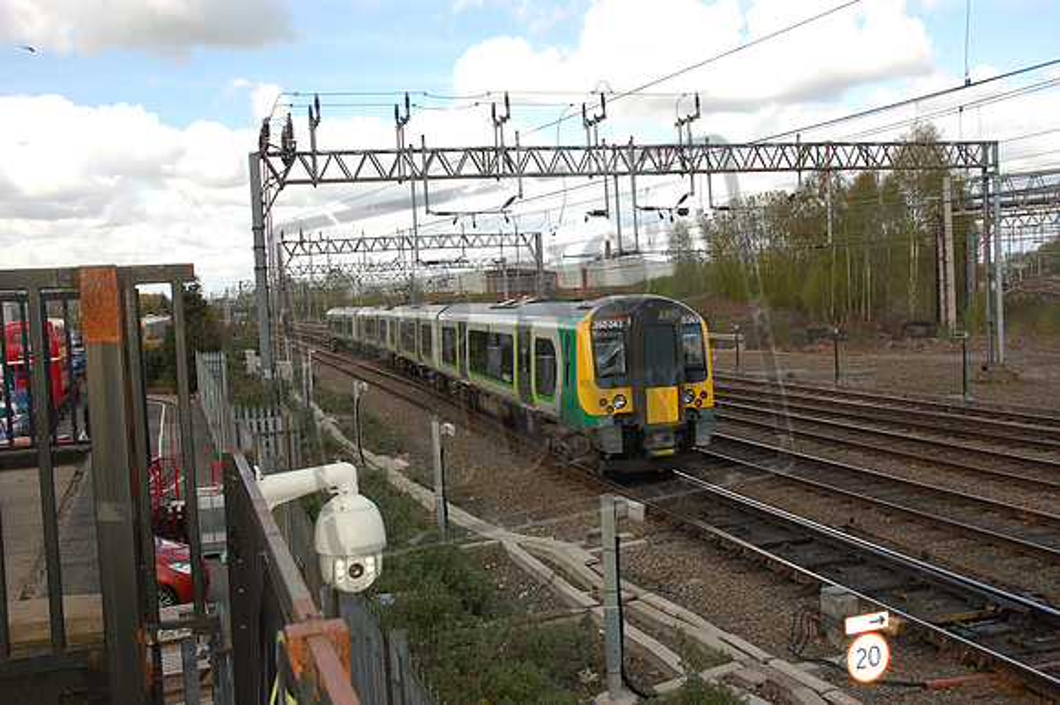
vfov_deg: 36.8
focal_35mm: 36
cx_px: 530
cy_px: 352
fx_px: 1059
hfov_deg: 53.2
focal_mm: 24
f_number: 5.6
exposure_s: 1/500
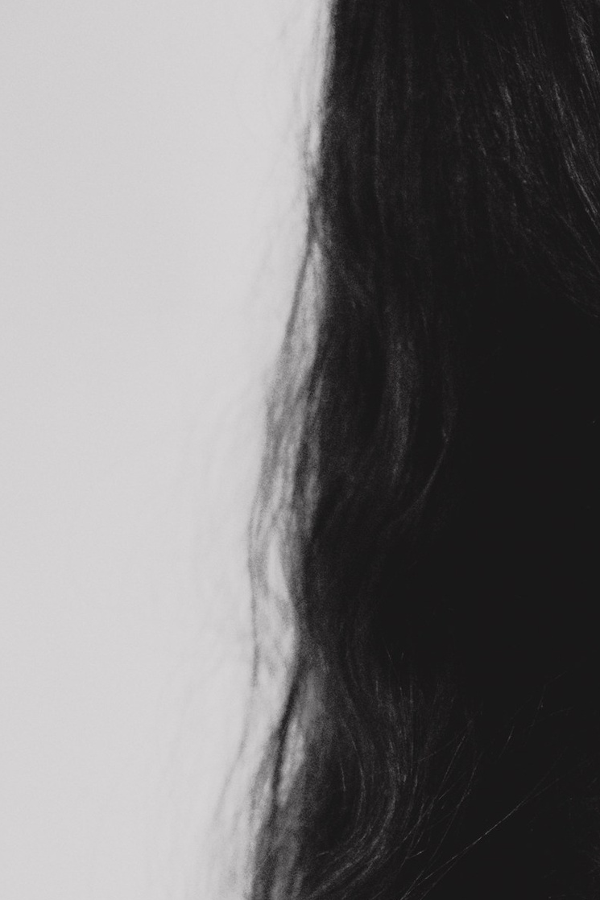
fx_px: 4551
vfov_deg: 11.2
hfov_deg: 7.5
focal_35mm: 182
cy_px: 807
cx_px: 772
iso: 4000
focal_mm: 35
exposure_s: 1/180
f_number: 2
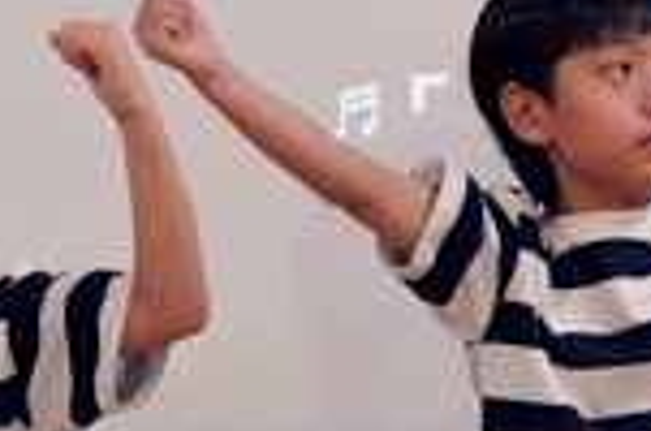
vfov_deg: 1.8
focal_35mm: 771
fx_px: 13913
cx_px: 1138
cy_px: 185
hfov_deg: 2.7
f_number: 4
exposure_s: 1/160
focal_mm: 129
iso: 640
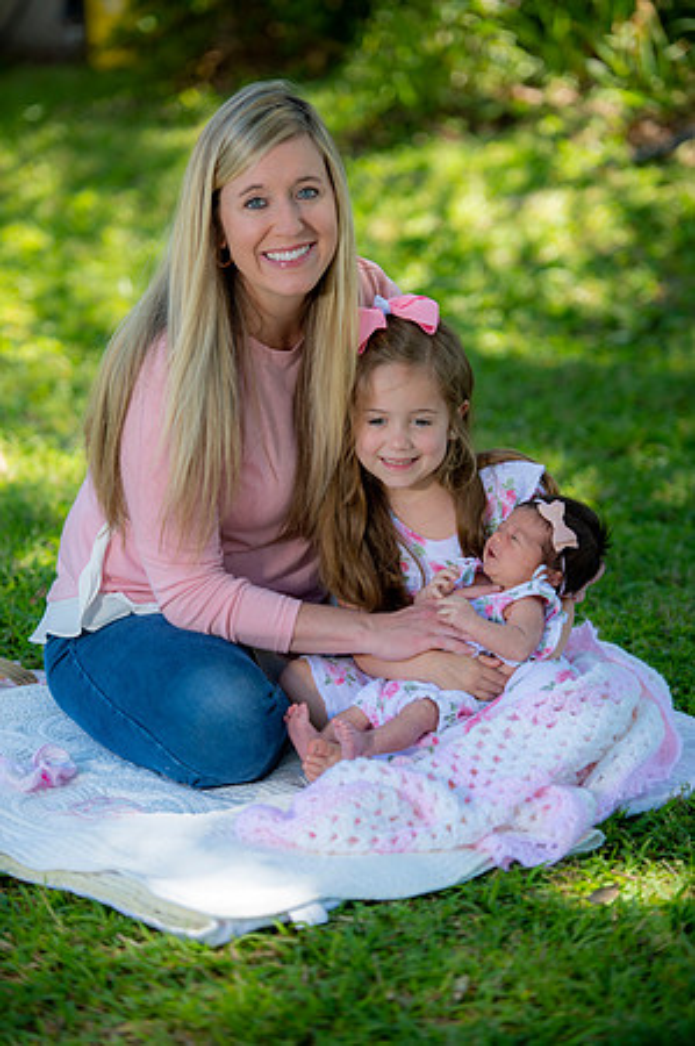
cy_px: 523
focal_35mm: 130
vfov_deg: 15.8
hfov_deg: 10.5
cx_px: 348
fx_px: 3773
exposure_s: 1/250
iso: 100
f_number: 2.8
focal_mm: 130
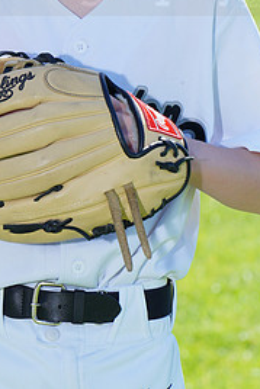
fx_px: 4641
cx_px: 50
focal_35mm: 429
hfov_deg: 3.2
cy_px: -30
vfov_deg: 4.8
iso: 200
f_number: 9
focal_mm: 198
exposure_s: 1/250
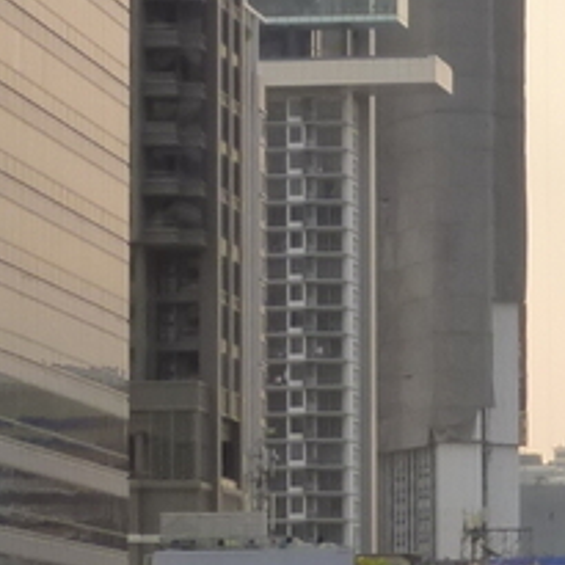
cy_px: 25
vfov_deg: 5.5
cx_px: 617
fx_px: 5835
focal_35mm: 316
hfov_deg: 5.5
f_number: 4.6
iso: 125
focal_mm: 10.8
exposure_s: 1/125
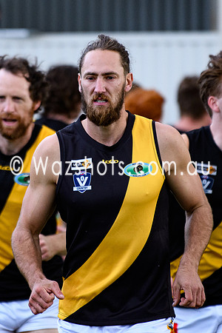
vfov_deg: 3.4
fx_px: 5627
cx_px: 72
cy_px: 110
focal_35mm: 608
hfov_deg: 2.3
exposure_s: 1/2500
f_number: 2.8
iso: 900
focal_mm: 200
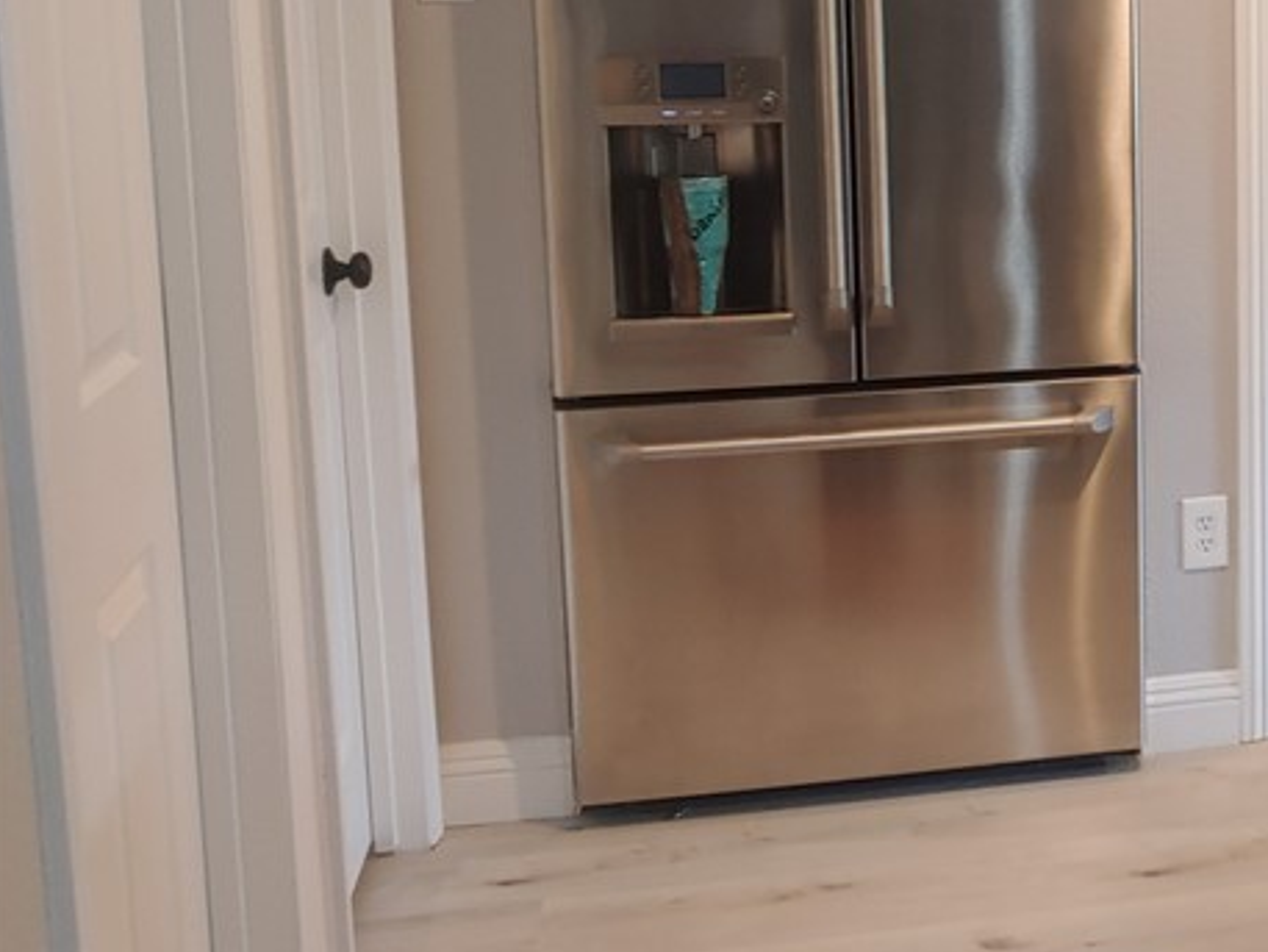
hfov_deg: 30.6
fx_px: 2052
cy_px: 219
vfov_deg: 25.7
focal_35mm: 56
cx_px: 1407
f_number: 1.5
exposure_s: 1/60
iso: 250
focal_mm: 4.23
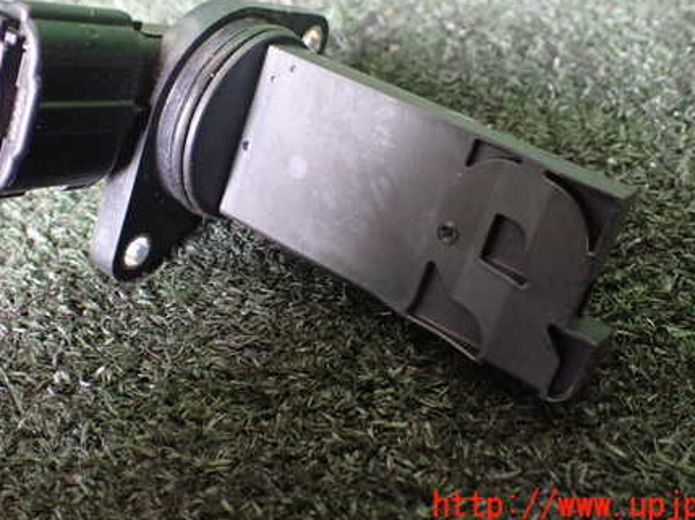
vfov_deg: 33.9
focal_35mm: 42
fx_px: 843
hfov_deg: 44.8
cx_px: 313
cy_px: 162
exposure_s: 1/40
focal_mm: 5.4
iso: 800
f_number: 2.3
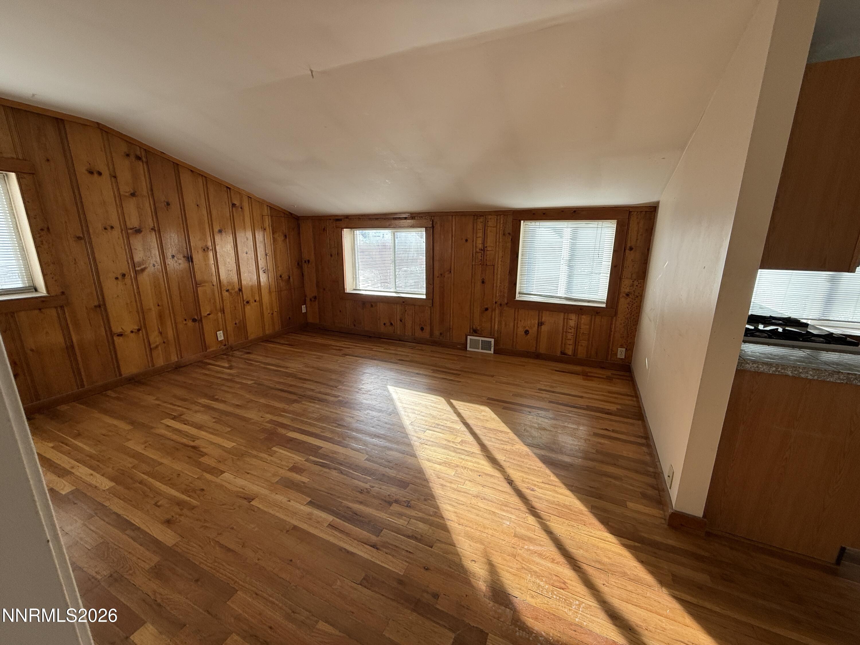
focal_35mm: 14
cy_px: 322
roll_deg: +0.1
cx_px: 430
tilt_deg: -14.0
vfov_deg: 85.7
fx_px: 348
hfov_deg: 102.1
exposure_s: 1/183
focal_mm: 2.22
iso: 64
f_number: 2.2
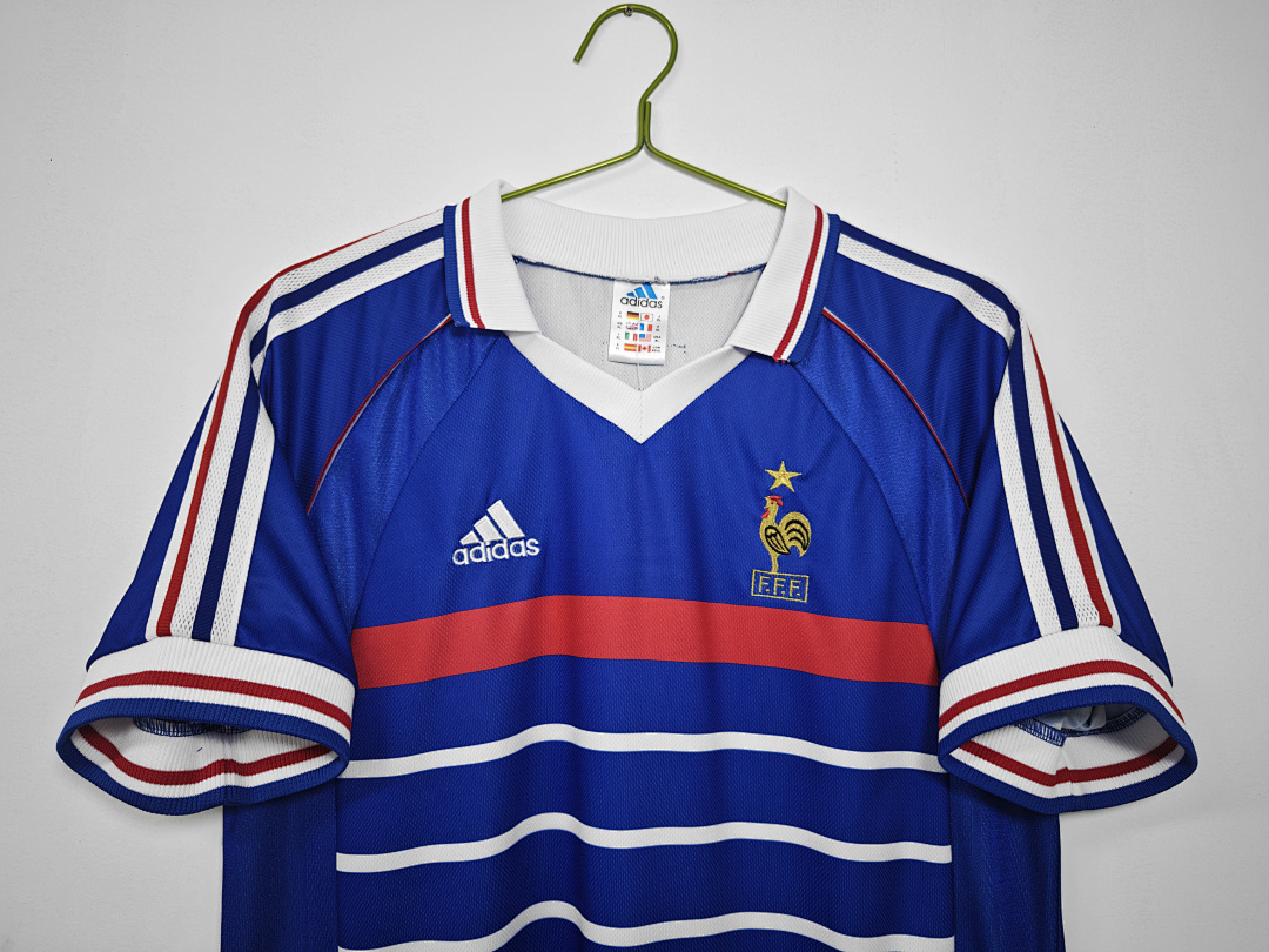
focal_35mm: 23
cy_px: 476
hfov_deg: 73.9
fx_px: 843
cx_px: 634
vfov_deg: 58.9
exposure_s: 1/120
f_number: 1.75
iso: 143
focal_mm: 8.67
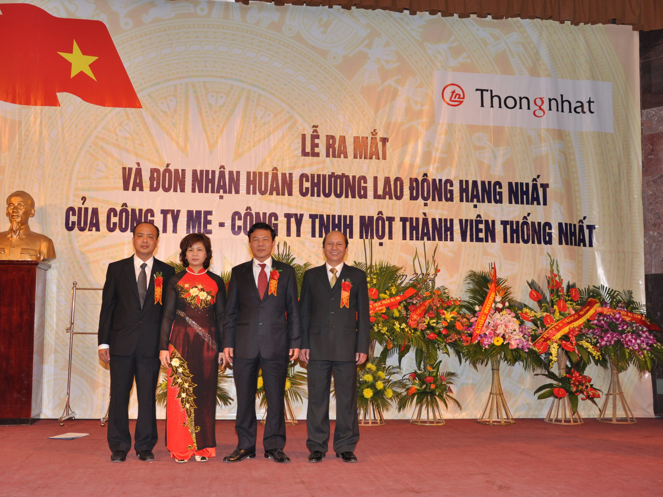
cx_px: 293
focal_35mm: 36
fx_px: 689
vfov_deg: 39.6
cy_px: 250
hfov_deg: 51.2
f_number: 5
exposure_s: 1/60
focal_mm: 22
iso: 400
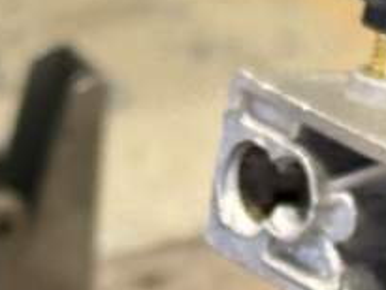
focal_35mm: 375
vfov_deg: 3.9
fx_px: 4184
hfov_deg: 5.3
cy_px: 667
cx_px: 77
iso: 160
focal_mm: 6.76
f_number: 1.78
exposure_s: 1/50
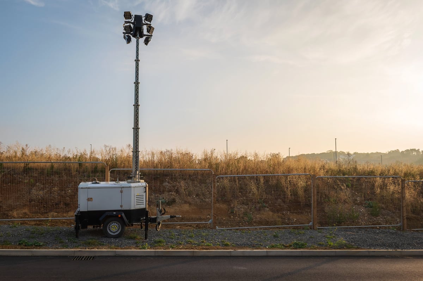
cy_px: 140
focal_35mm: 30
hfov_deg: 62.0
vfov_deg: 43.6
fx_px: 352
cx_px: 212
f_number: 5.6
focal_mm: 30
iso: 400
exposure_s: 1/2000
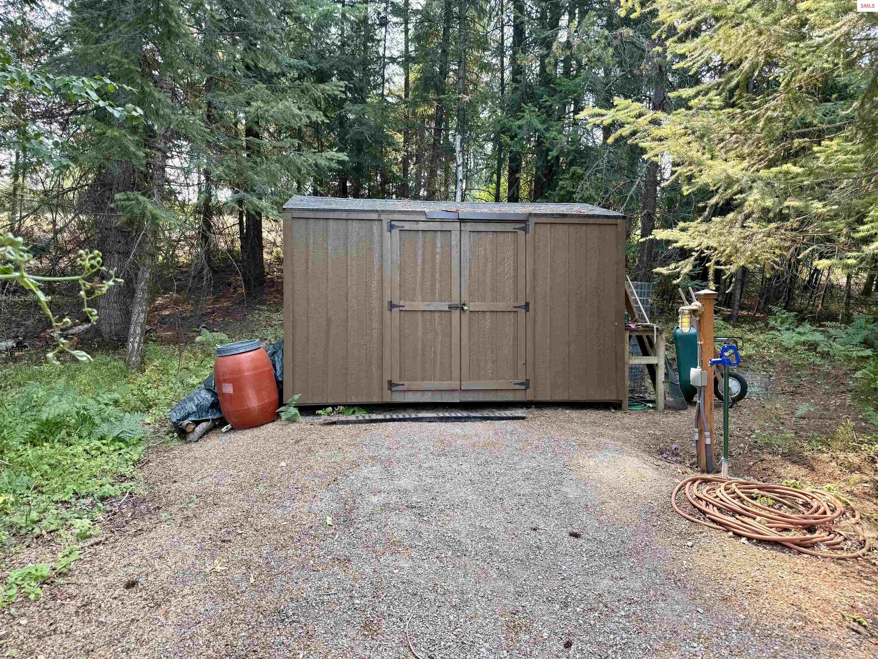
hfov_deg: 71.6
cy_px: 330
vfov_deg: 56.8
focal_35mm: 24
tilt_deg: -0.1
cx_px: 439
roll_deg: -1.1
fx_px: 609
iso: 80
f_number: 1.78
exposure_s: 1/361
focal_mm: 6.76
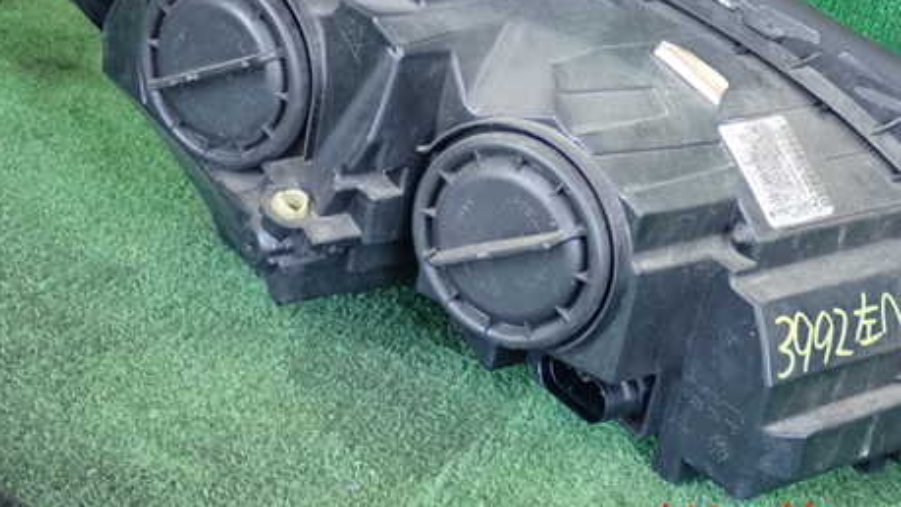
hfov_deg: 31.4
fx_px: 1600
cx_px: 516
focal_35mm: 67
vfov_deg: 17.8
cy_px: 106
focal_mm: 8.4
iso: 1250
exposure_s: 1/125
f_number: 3.1
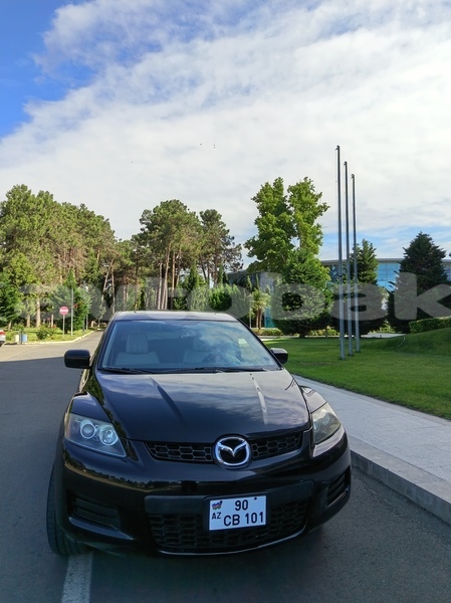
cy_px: 302
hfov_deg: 56.7
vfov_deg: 71.6
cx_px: 226
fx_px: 418
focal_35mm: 24
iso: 100
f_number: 1.75
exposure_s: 1/505
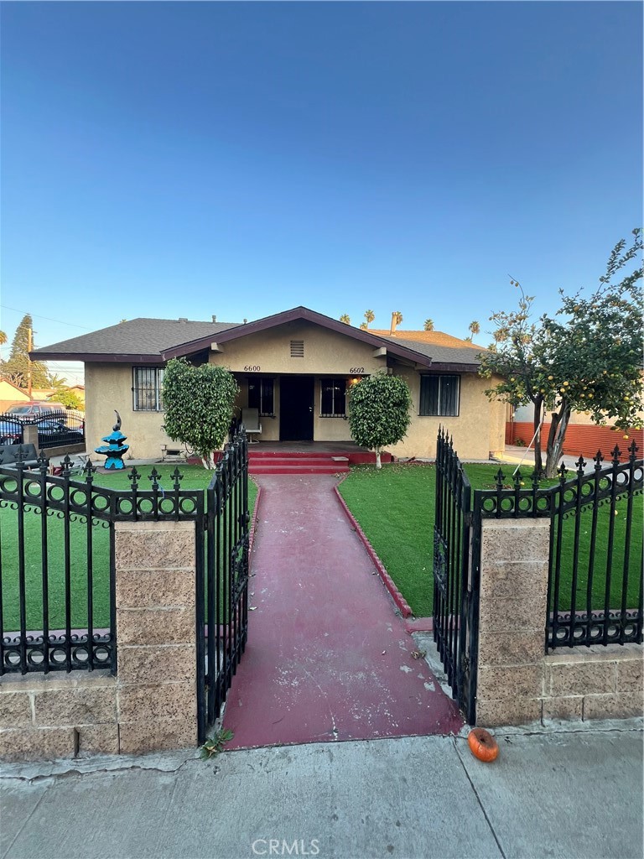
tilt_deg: -2.3
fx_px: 322
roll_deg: +0.6
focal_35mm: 13
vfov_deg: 106.2
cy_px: 430
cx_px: 322
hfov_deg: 89.9
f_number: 1.8
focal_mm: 1.57
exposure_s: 1/201
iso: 32
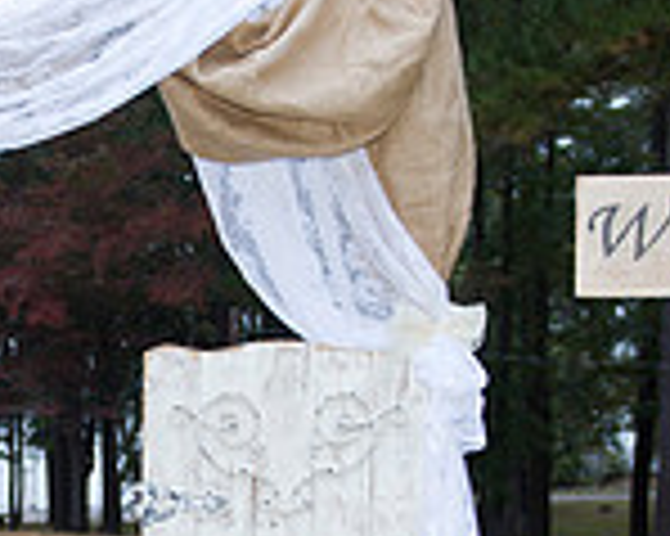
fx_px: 2101
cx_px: 27
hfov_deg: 17.8
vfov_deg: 14.3
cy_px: 536
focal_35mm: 106
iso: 800
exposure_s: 1/100
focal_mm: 29
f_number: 2.8
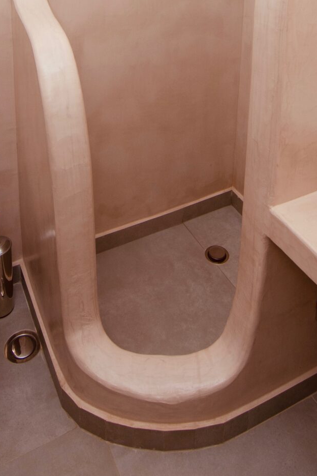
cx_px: 154
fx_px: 477
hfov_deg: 36.8
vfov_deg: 42.4
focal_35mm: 36
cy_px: -41
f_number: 8
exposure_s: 1/125
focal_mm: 11
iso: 400
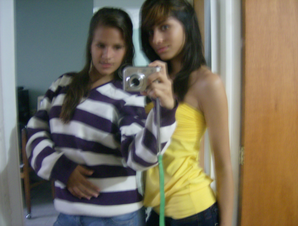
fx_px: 311
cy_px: 113
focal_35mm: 36
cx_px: 149
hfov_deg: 51.1
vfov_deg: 40.0
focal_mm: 6
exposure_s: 1/2.33
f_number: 2.8
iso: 200
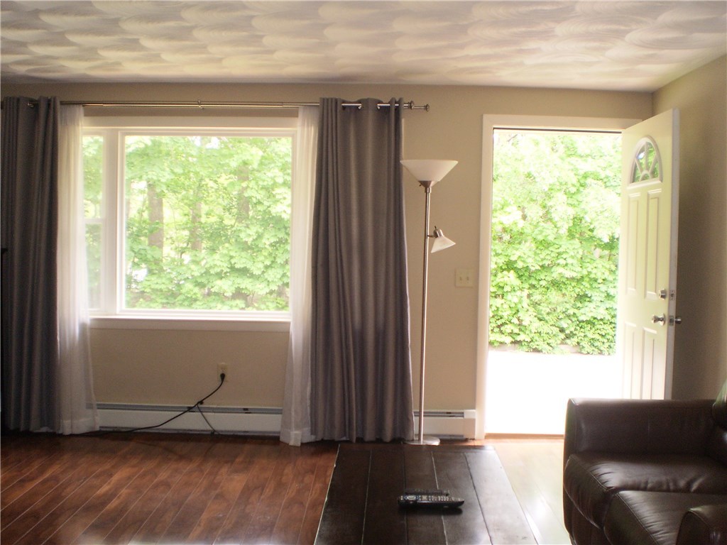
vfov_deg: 39.7
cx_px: 364
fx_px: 756
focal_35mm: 36
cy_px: 272
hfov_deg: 51.4
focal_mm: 6.3
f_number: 3.1
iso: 125
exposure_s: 1/30
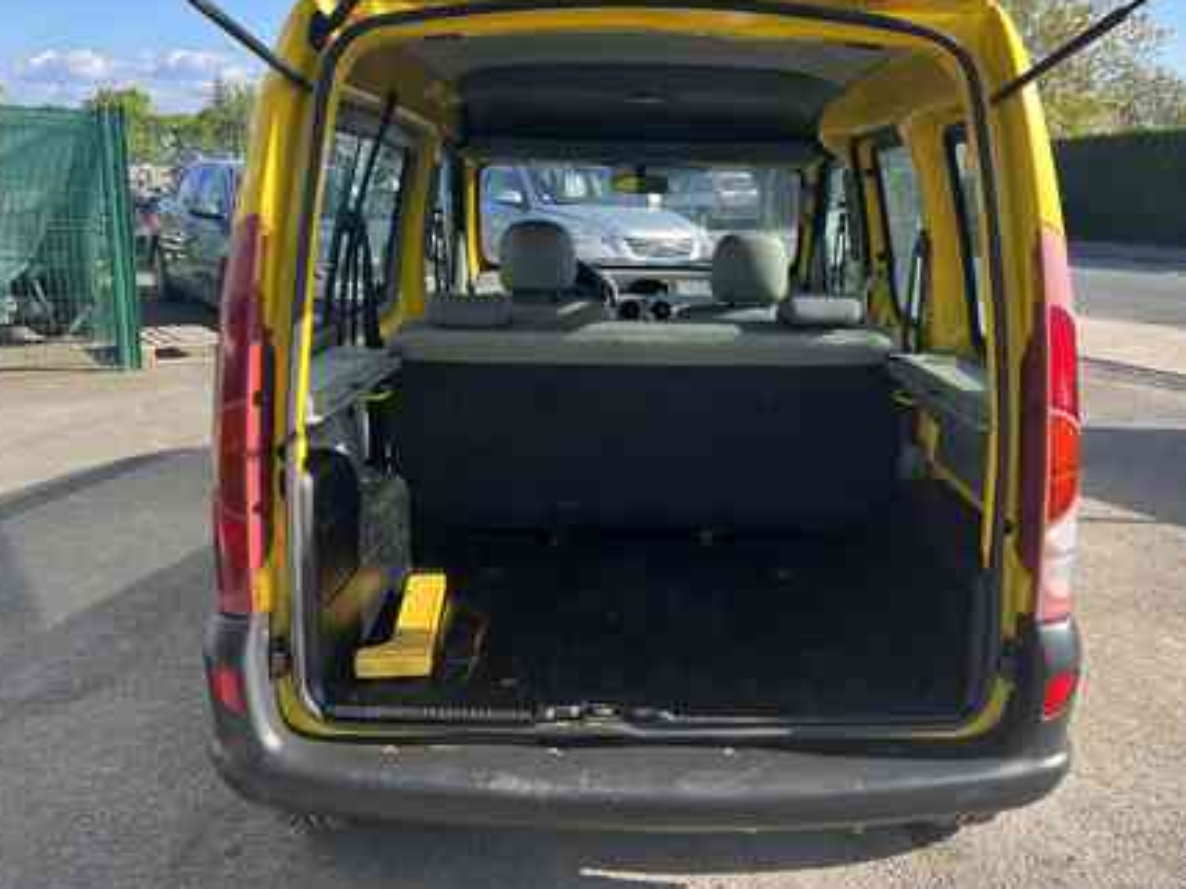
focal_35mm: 31
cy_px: 389
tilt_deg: -12.1
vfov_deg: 45.3
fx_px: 1062
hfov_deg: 58.3
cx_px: 643
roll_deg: -1.2
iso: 50
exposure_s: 1/827
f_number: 1.5
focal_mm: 5.7
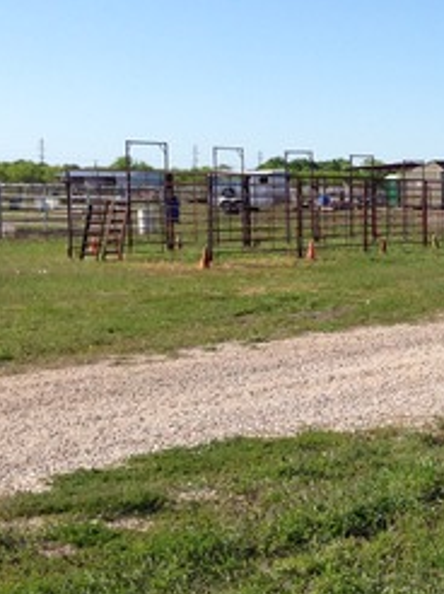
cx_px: 627
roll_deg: -0.2
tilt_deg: -4.0
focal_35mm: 86
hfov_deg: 16.0
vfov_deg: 22.8
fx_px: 1473
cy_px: 345
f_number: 2.4
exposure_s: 1/1466
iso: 50
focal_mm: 4.12
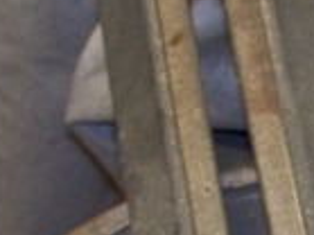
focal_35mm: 201
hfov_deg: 9.6
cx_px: 436
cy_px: 425
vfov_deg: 7.2
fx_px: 1822
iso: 200
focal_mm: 7.54
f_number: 2.8
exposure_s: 1/30
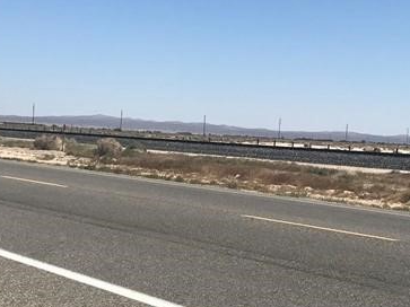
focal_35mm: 79
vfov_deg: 18.6
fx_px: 935
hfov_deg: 24.7
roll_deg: -3.6
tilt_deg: -4.7
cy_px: 196
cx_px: 219
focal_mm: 3.99
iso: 20
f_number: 1.8
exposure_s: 1/4808
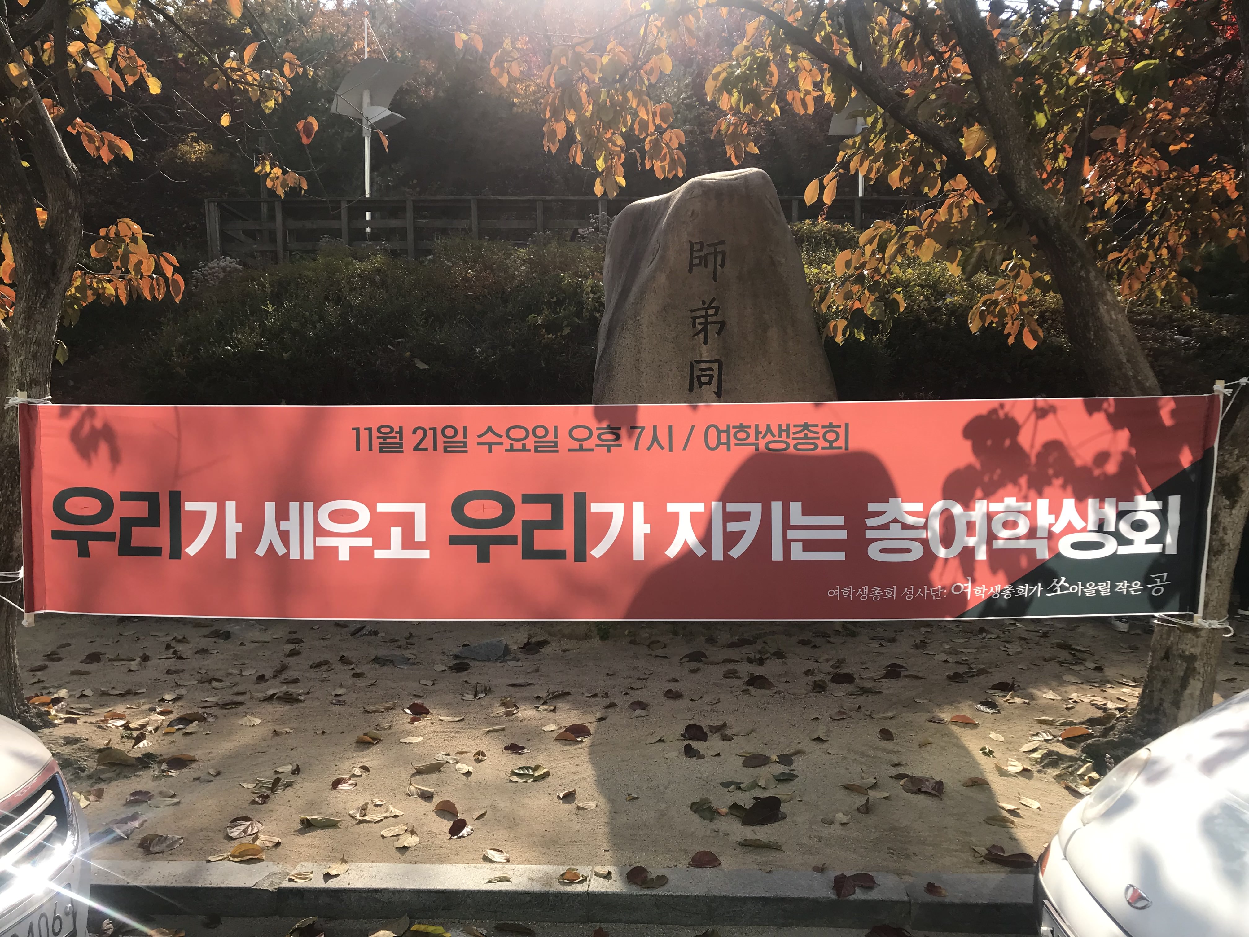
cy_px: 468
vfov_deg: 49.7
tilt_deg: -1.4
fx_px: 1010
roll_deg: +0.3
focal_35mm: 28
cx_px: 624
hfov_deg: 63.4
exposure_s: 1/929
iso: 20
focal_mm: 3.99
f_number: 1.8
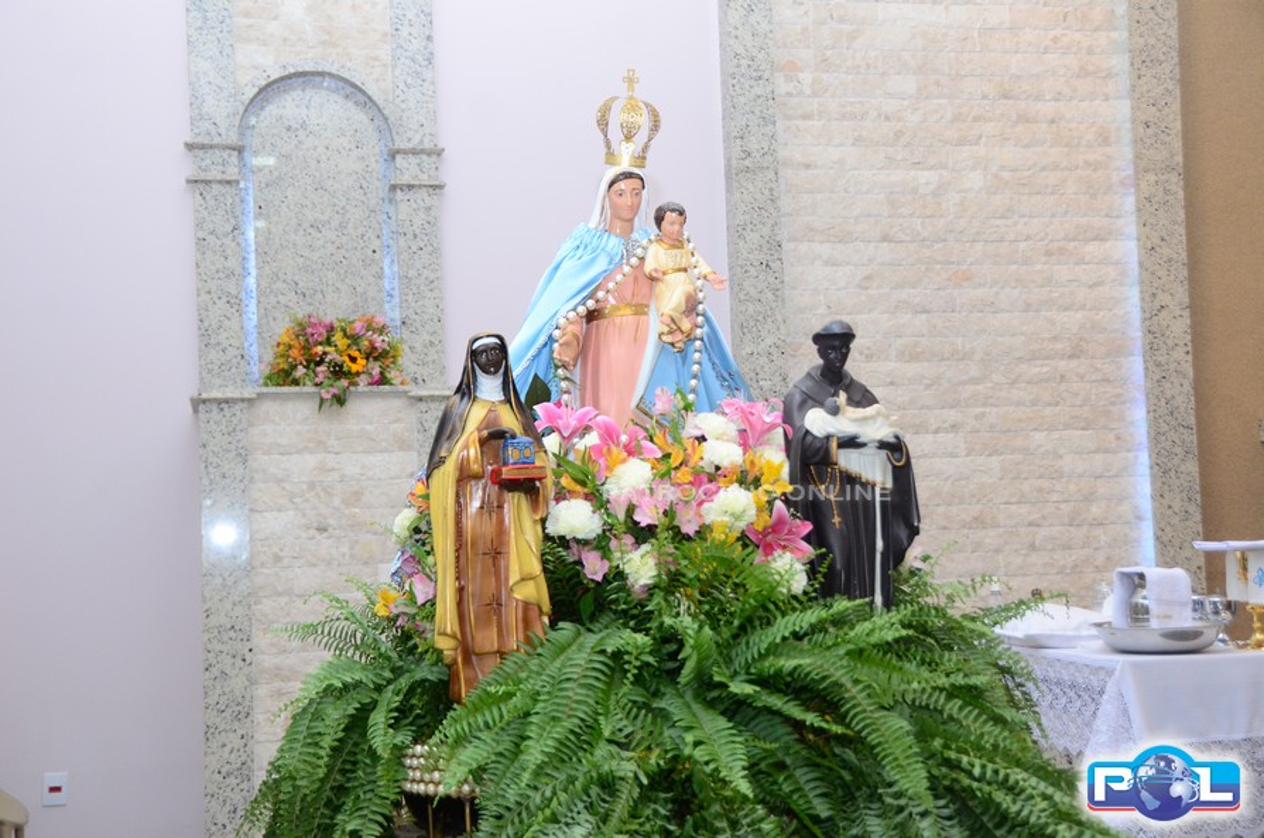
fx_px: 1682
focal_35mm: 48
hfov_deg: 41.2
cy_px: 419
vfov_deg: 28.0
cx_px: 632
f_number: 5
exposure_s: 1/200
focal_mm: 32
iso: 1250
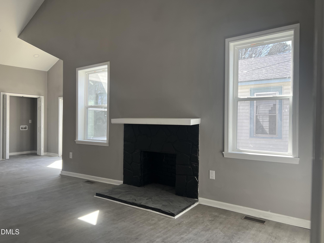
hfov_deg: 67.3
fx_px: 243
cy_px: 122
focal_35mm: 26
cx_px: 162
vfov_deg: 53.1
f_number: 1.5
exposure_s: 1/222
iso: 40
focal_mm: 5.7
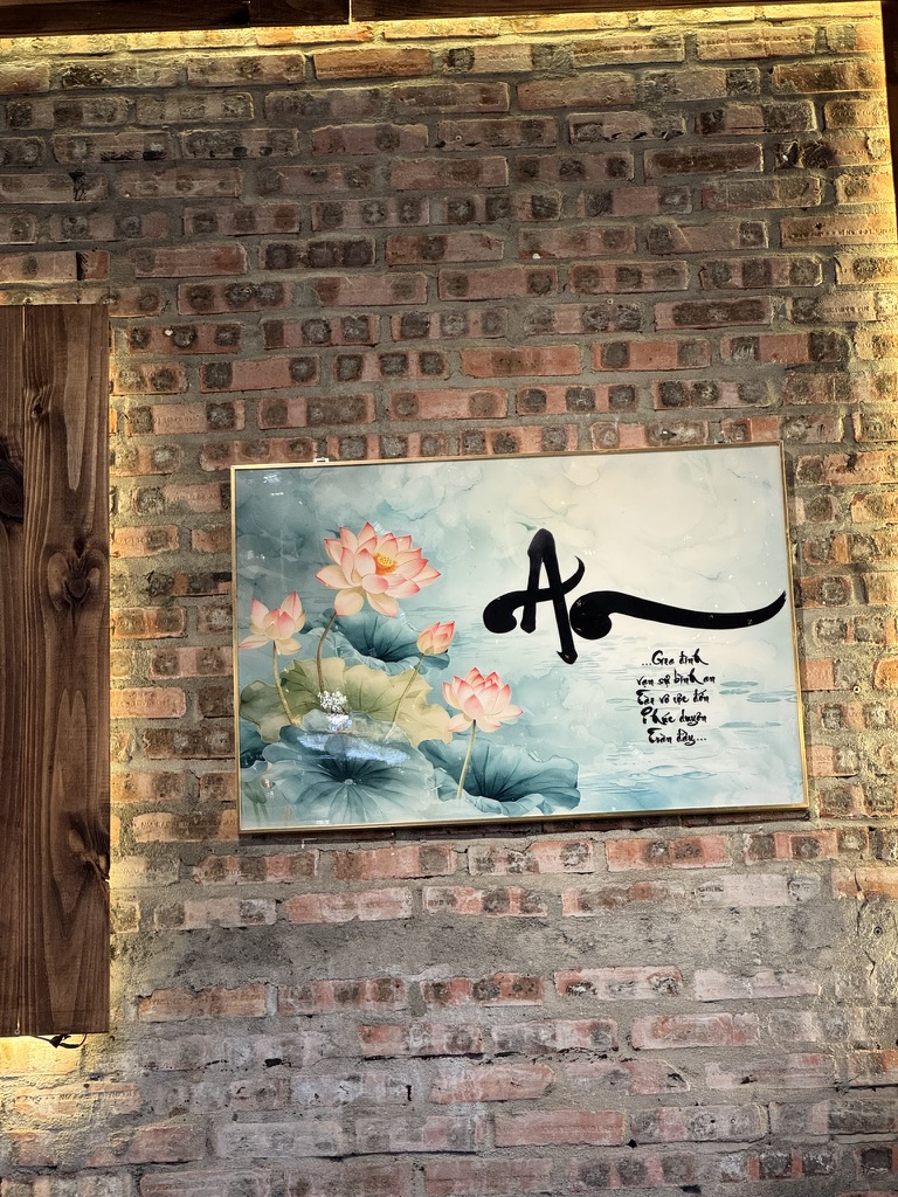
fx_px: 2663
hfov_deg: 19.1
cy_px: 598
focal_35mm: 77
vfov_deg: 25.3
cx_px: 449
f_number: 2.8
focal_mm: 9
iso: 200
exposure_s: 1/50
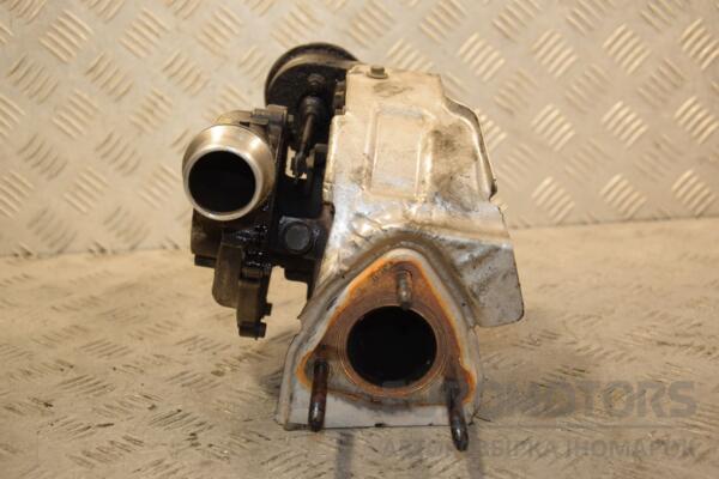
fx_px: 1138
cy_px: 240
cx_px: 360
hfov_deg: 35.1
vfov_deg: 23.8
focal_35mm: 57
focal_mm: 38
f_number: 5
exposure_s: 1/200
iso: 800
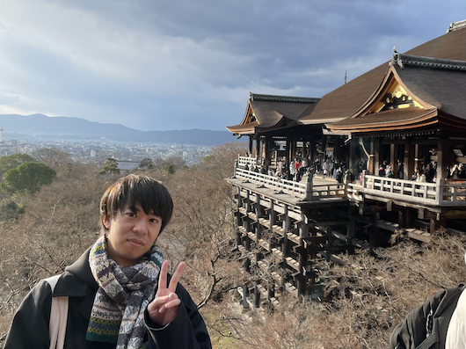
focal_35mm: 26
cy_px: 174
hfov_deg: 67.3
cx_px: 233
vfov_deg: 53.0
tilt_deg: -1.8
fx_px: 350
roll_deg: -1.3
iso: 32
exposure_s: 1/1062
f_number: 1.6
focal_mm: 4.2
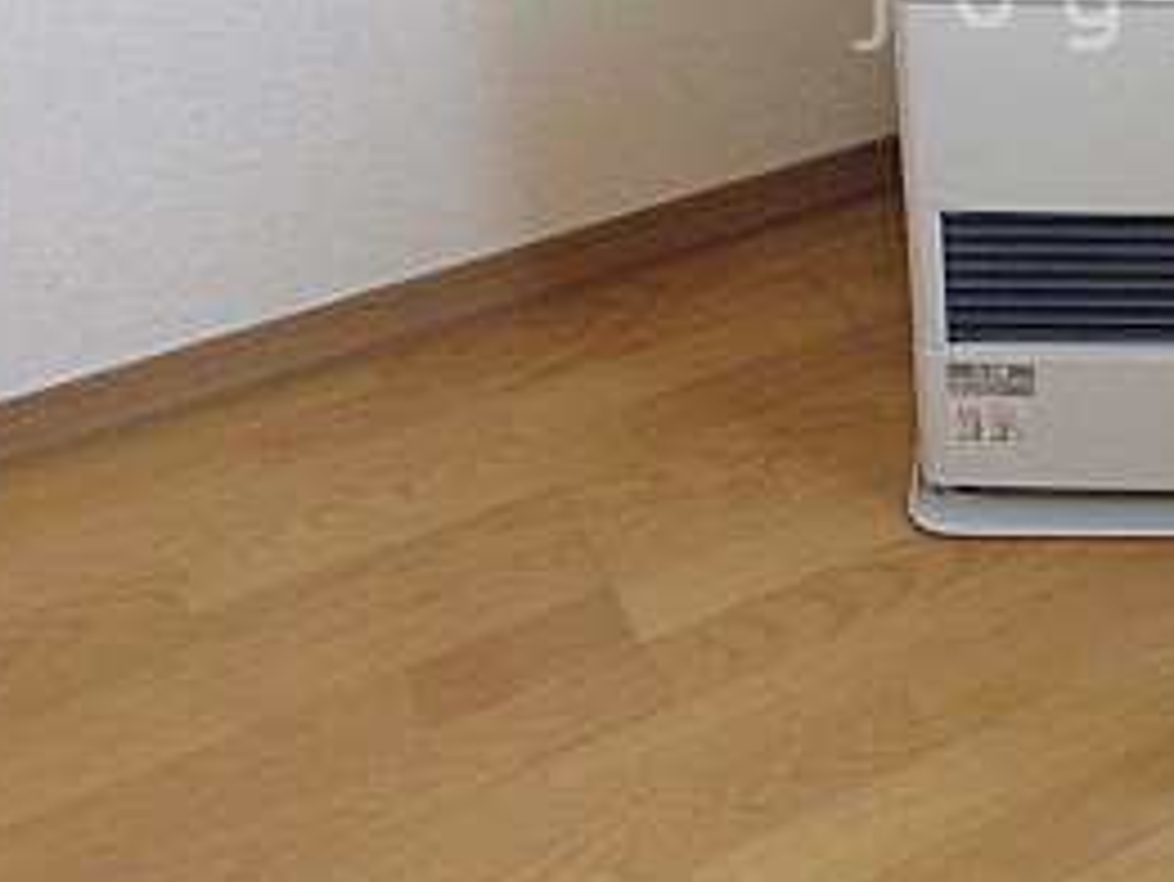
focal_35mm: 54
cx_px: 1161
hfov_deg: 32.8
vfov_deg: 25.7
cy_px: -4
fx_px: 1832
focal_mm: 4
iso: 200
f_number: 3.1
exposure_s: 1/45
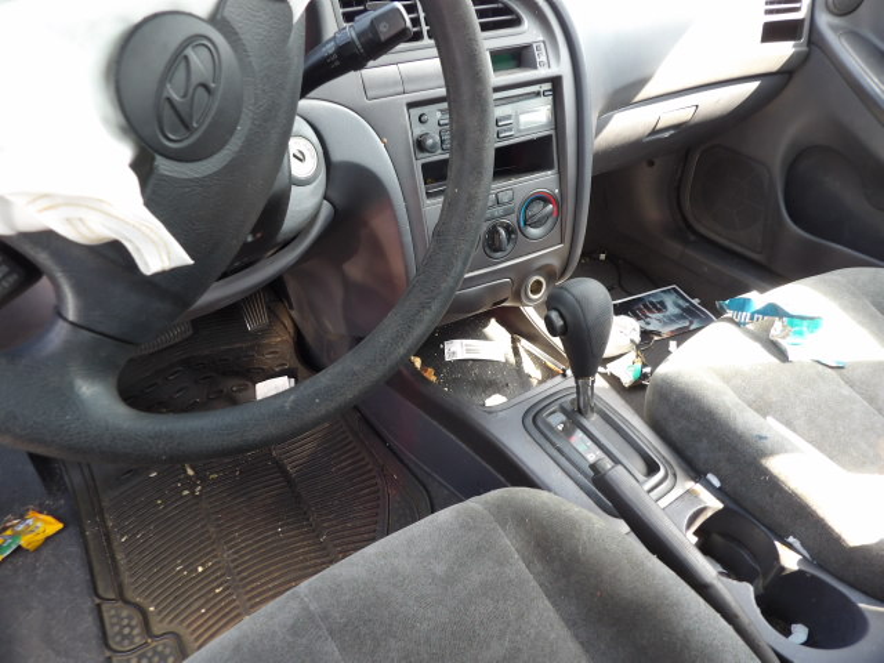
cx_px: 442
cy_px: 332
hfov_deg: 71.6
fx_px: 613
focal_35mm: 24
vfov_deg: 56.8
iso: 103
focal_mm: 4.3
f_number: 3.2
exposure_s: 1/33
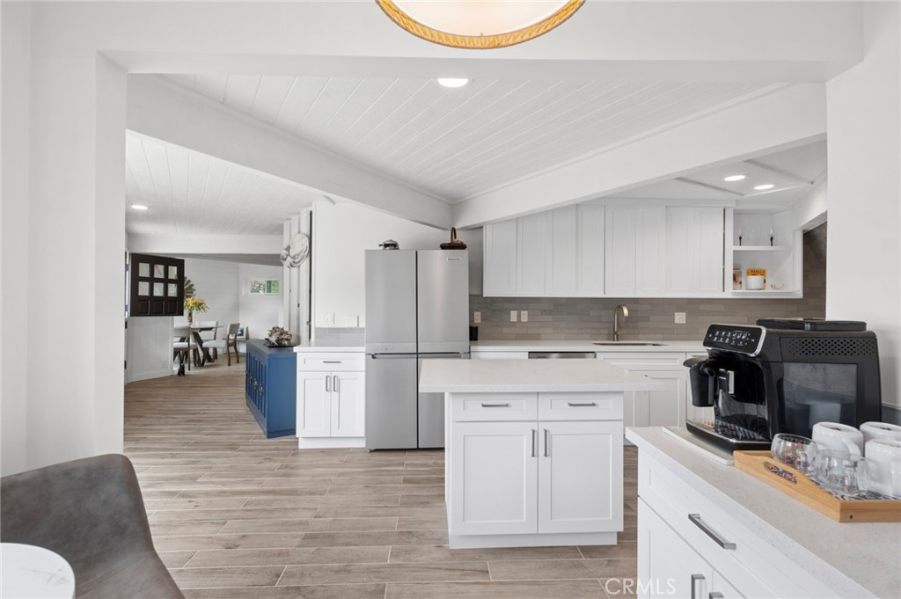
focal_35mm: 17
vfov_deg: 70.3
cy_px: 300
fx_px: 425
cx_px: 450
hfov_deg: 93.3
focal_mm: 17
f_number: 9
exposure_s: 1/13
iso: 160
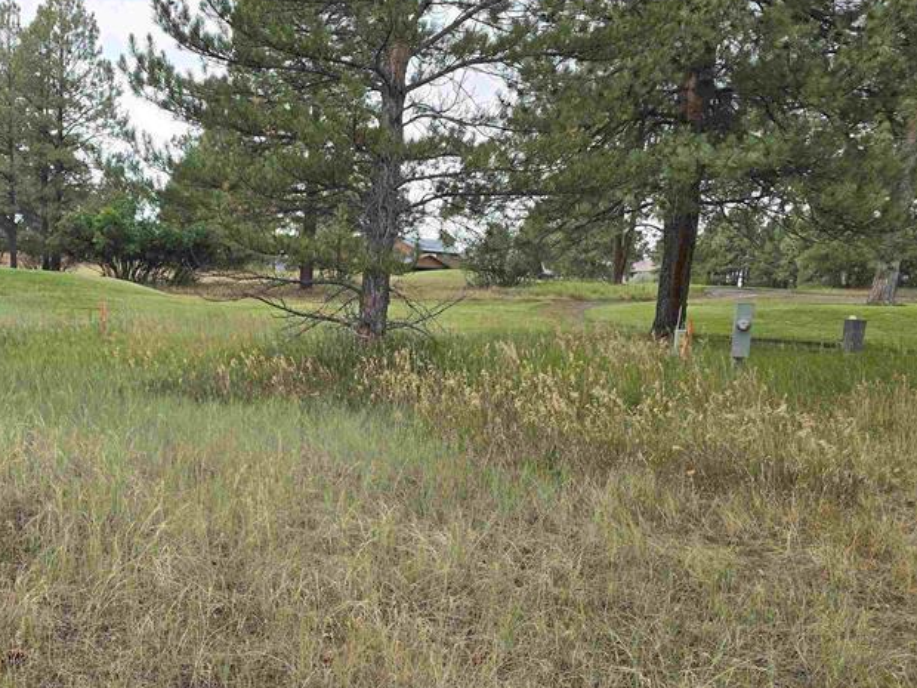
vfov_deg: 37.2
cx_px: 229
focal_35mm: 38
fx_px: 1007
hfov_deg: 47.2
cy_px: 475
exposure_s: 1/180
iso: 50
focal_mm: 6.3
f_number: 1.7
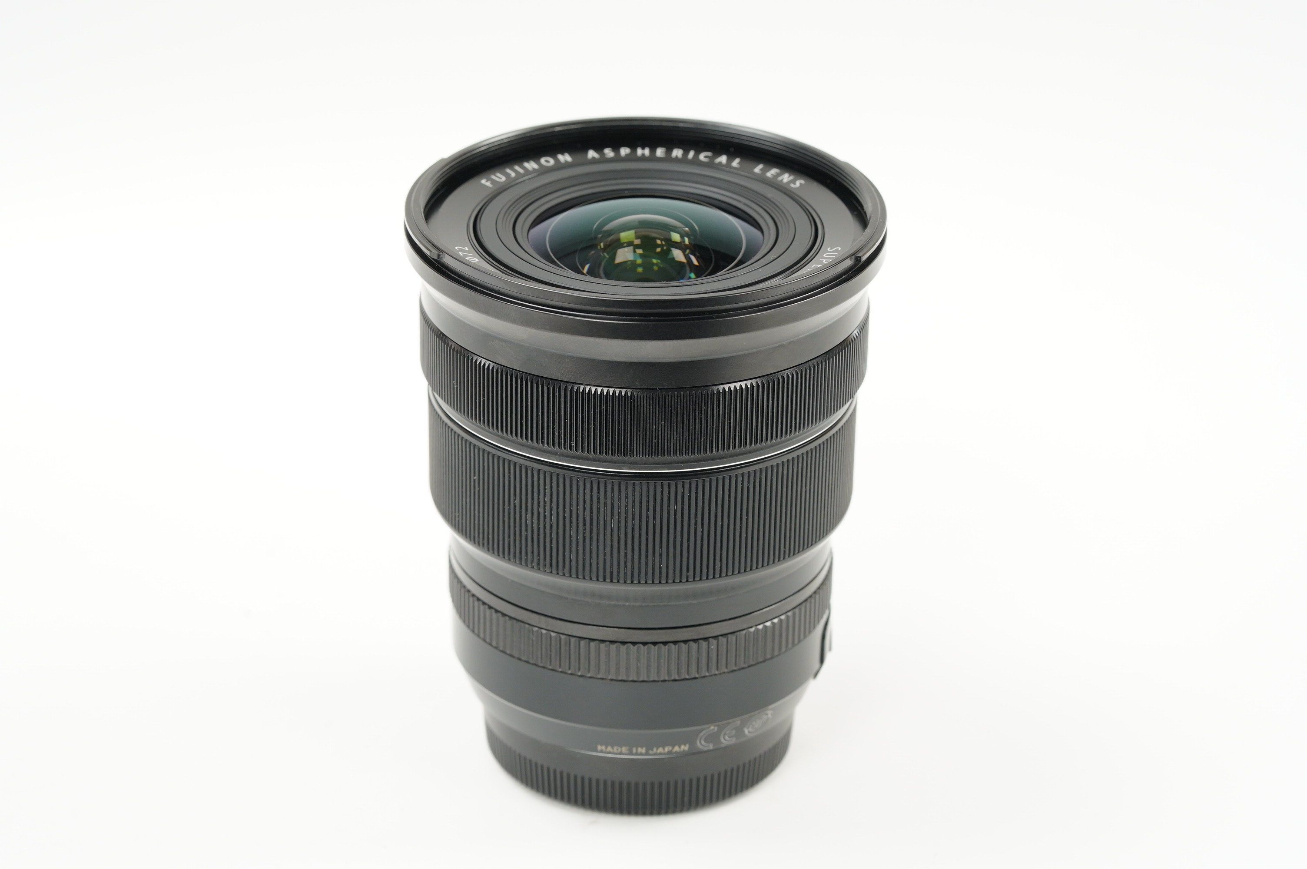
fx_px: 3265
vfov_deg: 15.2
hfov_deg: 22.6
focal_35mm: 90
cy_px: 434
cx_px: 654
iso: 1000
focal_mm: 90
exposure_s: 1/10
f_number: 10
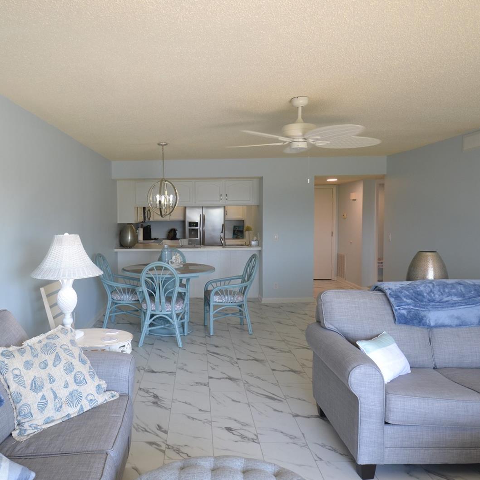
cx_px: 181
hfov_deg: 58.4
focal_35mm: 27
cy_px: 240
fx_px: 424
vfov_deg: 59.1
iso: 400
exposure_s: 1/100
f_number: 5
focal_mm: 14
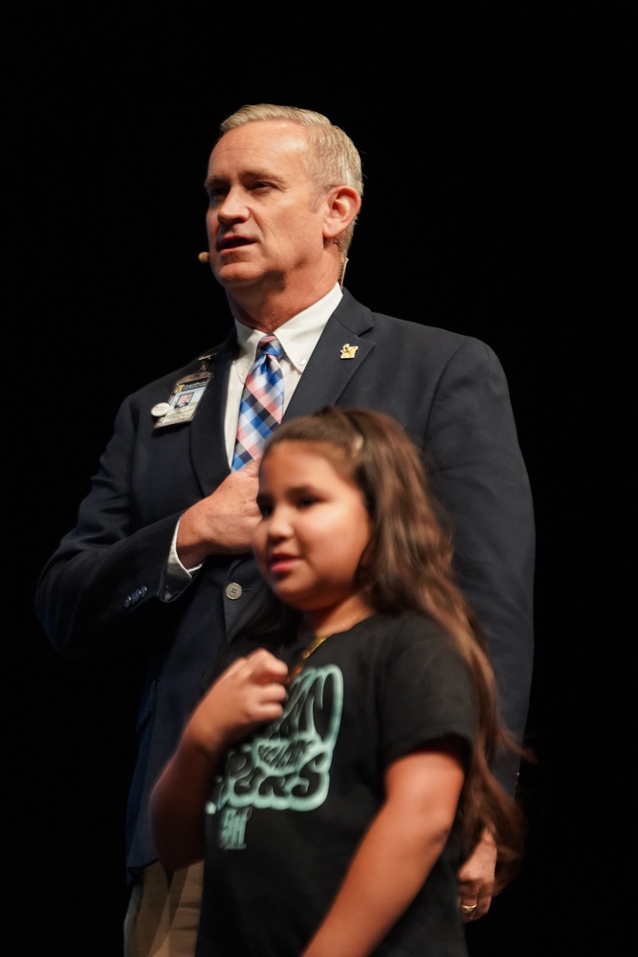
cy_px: 478
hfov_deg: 7.7
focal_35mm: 179
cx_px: 319
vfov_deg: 11.5
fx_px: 4756
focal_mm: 179
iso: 6400
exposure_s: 1/200
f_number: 4
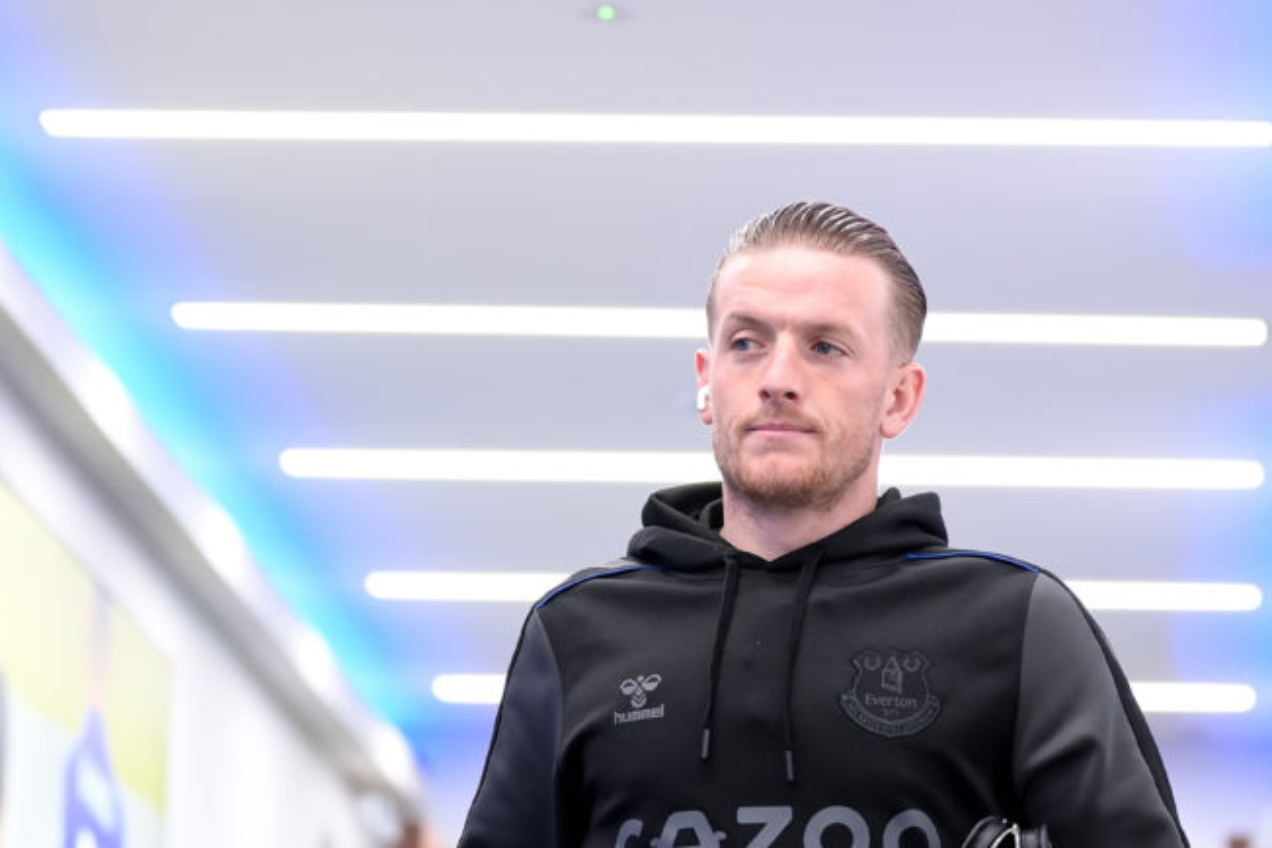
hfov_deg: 13.3
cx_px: 849
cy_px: 605
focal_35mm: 154
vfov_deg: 8.9
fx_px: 5442
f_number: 2.8
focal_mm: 98
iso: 2000
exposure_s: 1/500
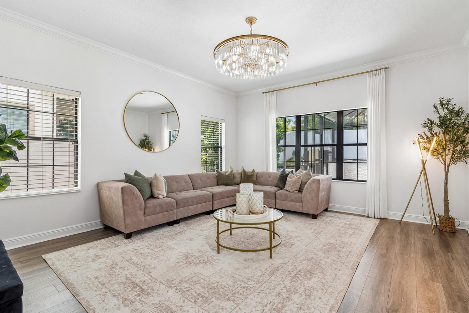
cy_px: 154
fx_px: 208
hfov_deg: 96.7
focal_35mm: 16
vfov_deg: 73.7
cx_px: 235
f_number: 7.1
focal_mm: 10
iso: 100
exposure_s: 1/5
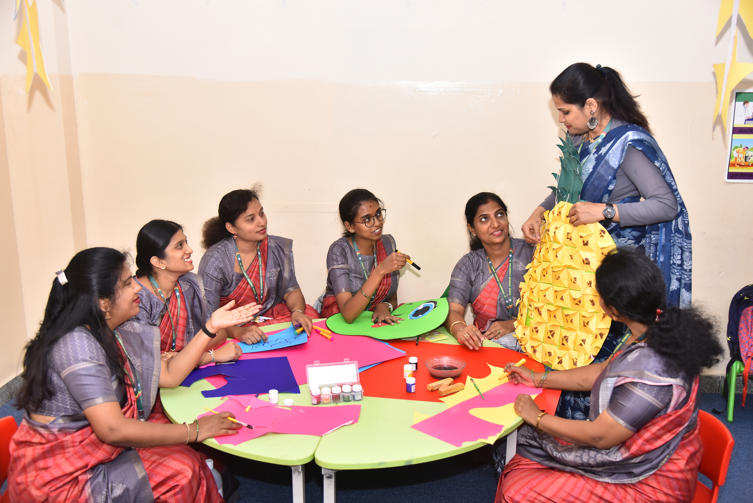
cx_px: 376
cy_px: 252
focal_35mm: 38
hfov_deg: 50.7
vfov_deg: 35.1
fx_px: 795
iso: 800
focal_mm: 38
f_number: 4.5
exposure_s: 1/160
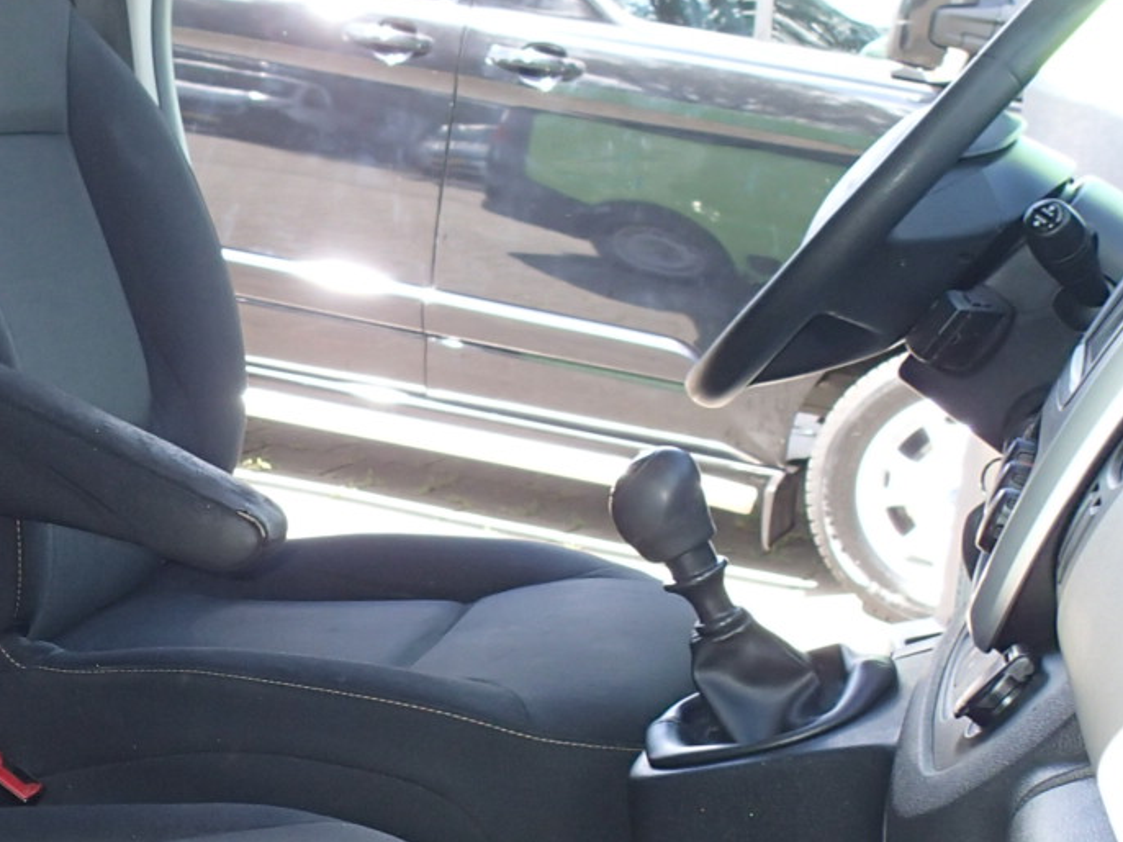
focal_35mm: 70
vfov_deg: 20.9
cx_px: -131
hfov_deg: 25.6
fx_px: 2270
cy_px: 608
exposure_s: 1/100
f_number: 2.8
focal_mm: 4.5
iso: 100
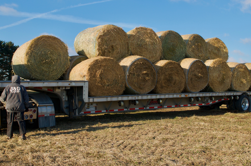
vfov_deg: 28.6
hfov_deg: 42.0
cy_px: 78
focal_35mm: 47
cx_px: 121
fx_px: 327
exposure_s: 1/1250
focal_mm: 24
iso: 100
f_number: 2.8
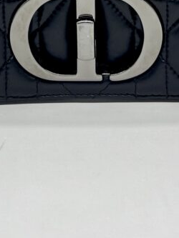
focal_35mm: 80
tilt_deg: -10.2
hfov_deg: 18.4
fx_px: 551
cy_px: -41
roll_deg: +0.3
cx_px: 87
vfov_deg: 22.6
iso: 32
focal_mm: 5.7
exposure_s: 1/130
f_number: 1.5
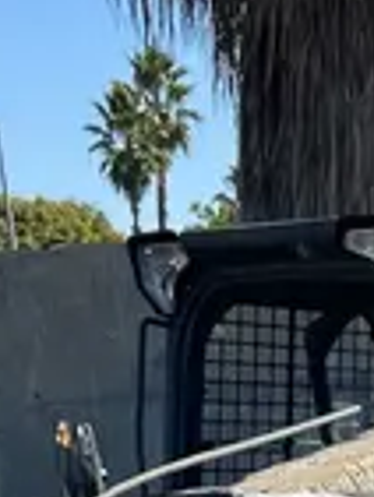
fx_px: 1942
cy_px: 1168
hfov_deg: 10.3
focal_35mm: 135
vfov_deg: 12.0
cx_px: 706
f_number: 1.5
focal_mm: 5.7
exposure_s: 1/2695
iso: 50
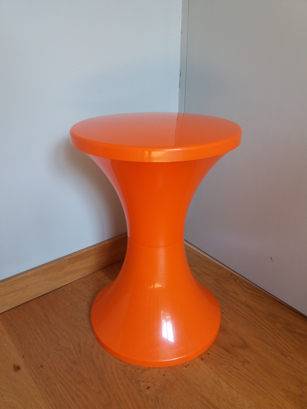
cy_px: 204
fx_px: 331
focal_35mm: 28
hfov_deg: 49.7
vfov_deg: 63.4
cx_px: 154
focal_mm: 3.7
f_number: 1.9
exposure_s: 1/33
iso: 64
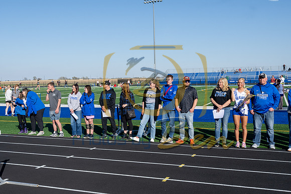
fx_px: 342
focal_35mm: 42
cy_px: 88
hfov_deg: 46.0
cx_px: 123
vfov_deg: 31.6
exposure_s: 1/400
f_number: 8
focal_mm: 24
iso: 100
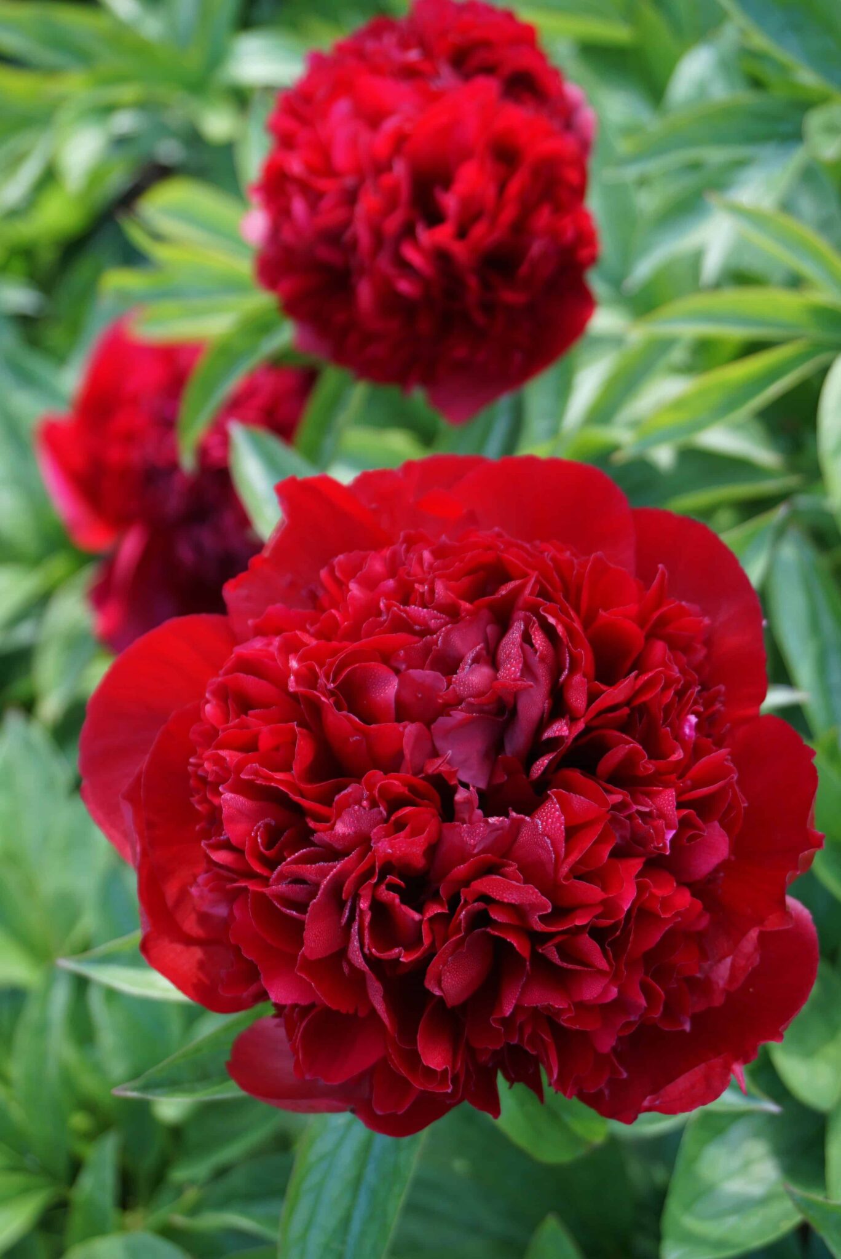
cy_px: 630
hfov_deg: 27.3
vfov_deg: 39.9
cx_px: 420
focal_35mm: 50
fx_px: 1732
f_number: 5
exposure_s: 1/60
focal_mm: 33
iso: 160
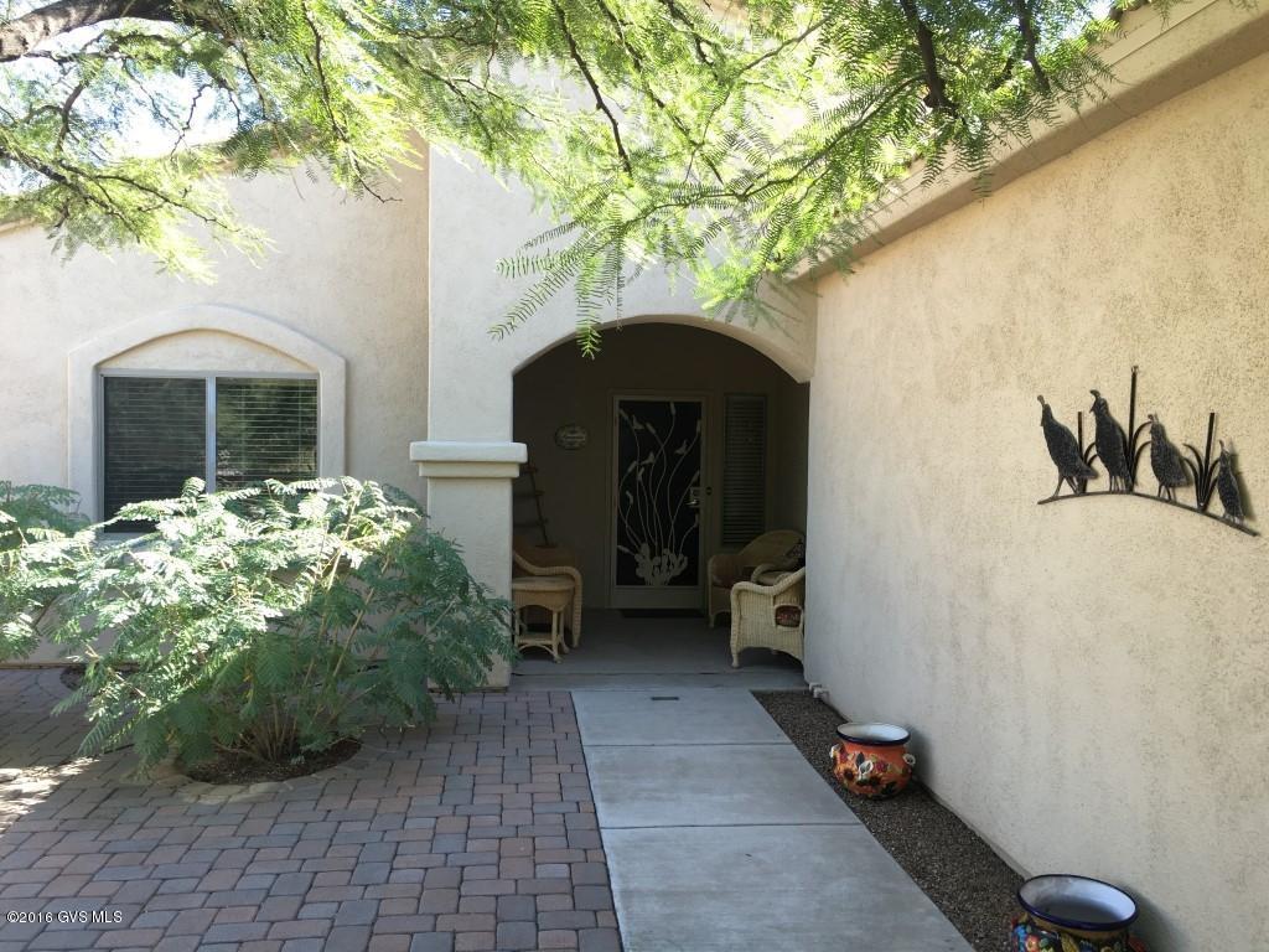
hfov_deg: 61.7
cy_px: 476
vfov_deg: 48.2
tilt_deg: -1.3
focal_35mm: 29
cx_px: 634
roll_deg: +0.0
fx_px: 1063
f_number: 2.2
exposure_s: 1/120
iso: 25
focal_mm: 4.15
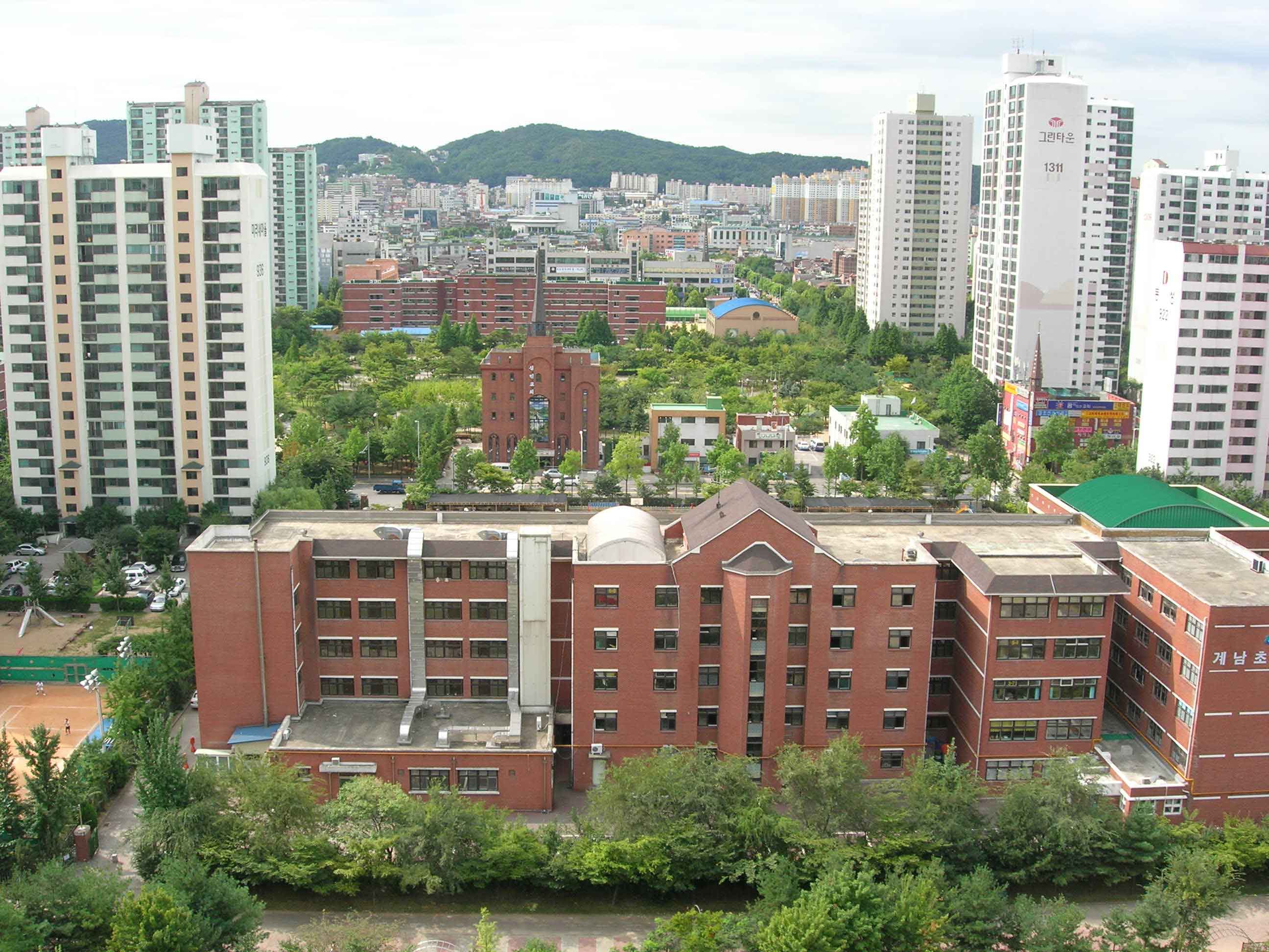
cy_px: 476
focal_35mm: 38
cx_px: 634
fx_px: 1393
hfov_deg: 49.0
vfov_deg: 37.7
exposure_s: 1/233
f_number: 4.8
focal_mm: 7.8
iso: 64
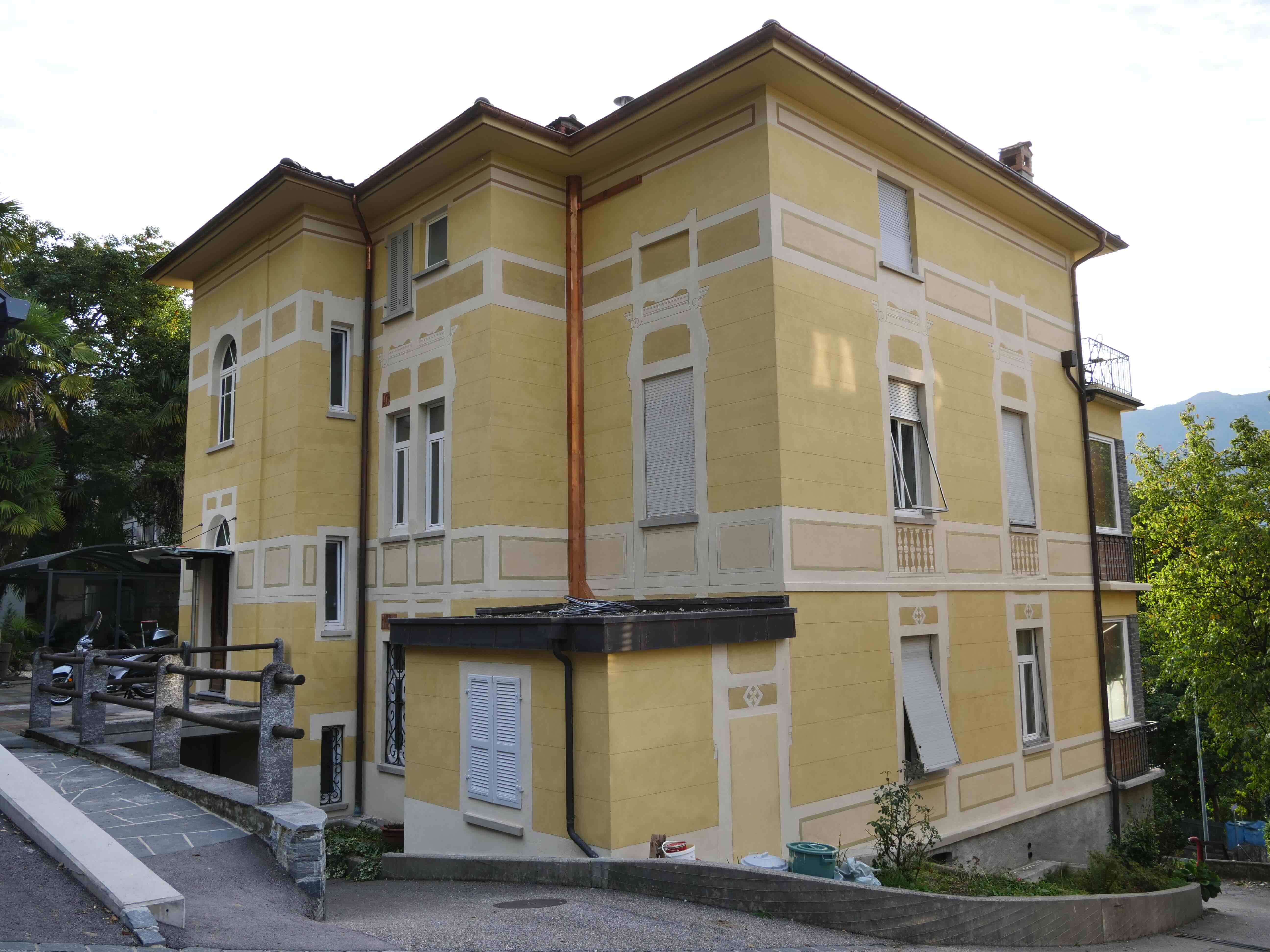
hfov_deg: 67.3
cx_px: 635
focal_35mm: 26
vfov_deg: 53.1
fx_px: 954
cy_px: 476
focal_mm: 13
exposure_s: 1/200
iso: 200
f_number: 4.5
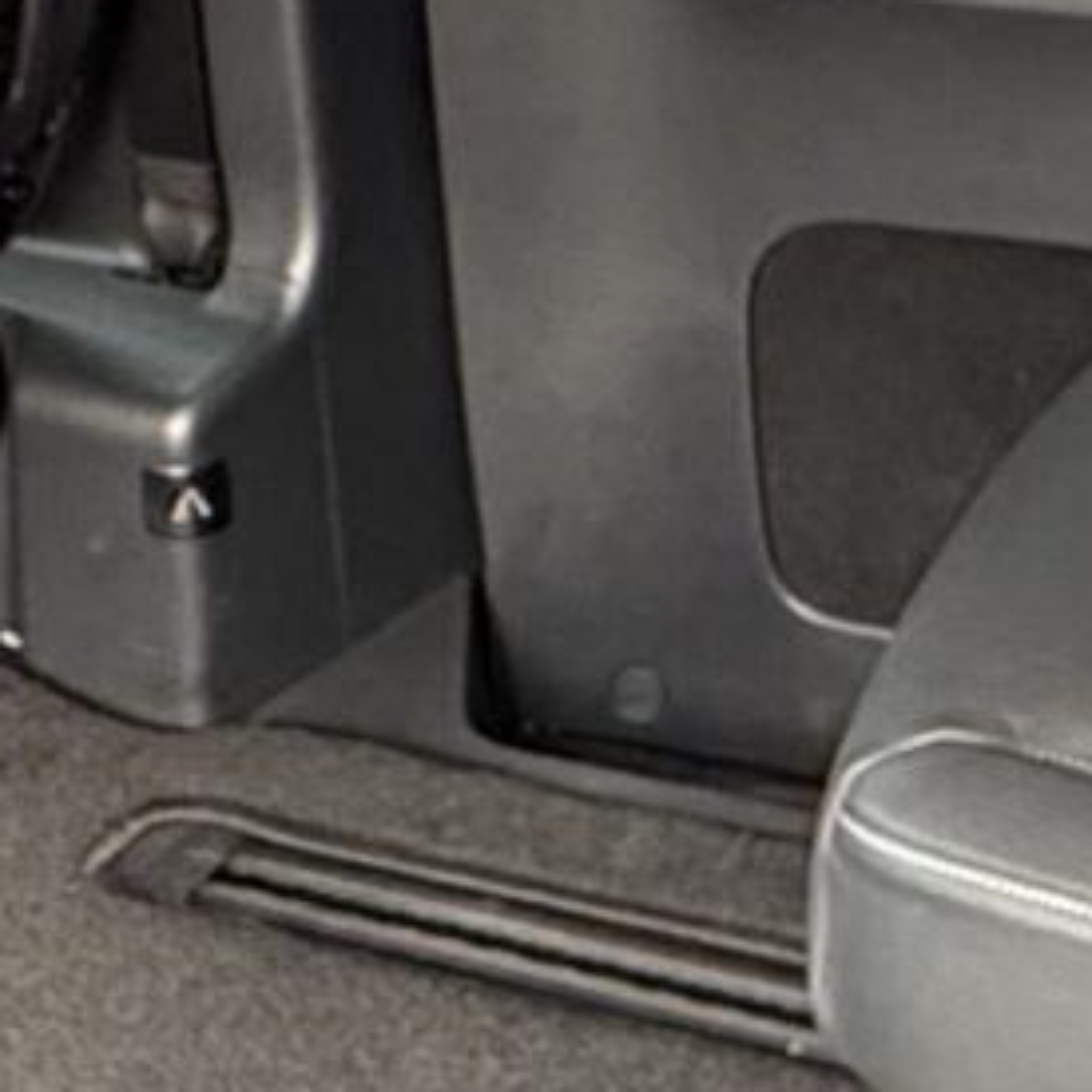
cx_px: 24
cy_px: 139
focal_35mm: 115
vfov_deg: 15.0
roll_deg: +3.8
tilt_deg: -19.4
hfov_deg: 14.9
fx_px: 4104
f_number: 2.2
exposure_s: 1/99
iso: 320
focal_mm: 2.22
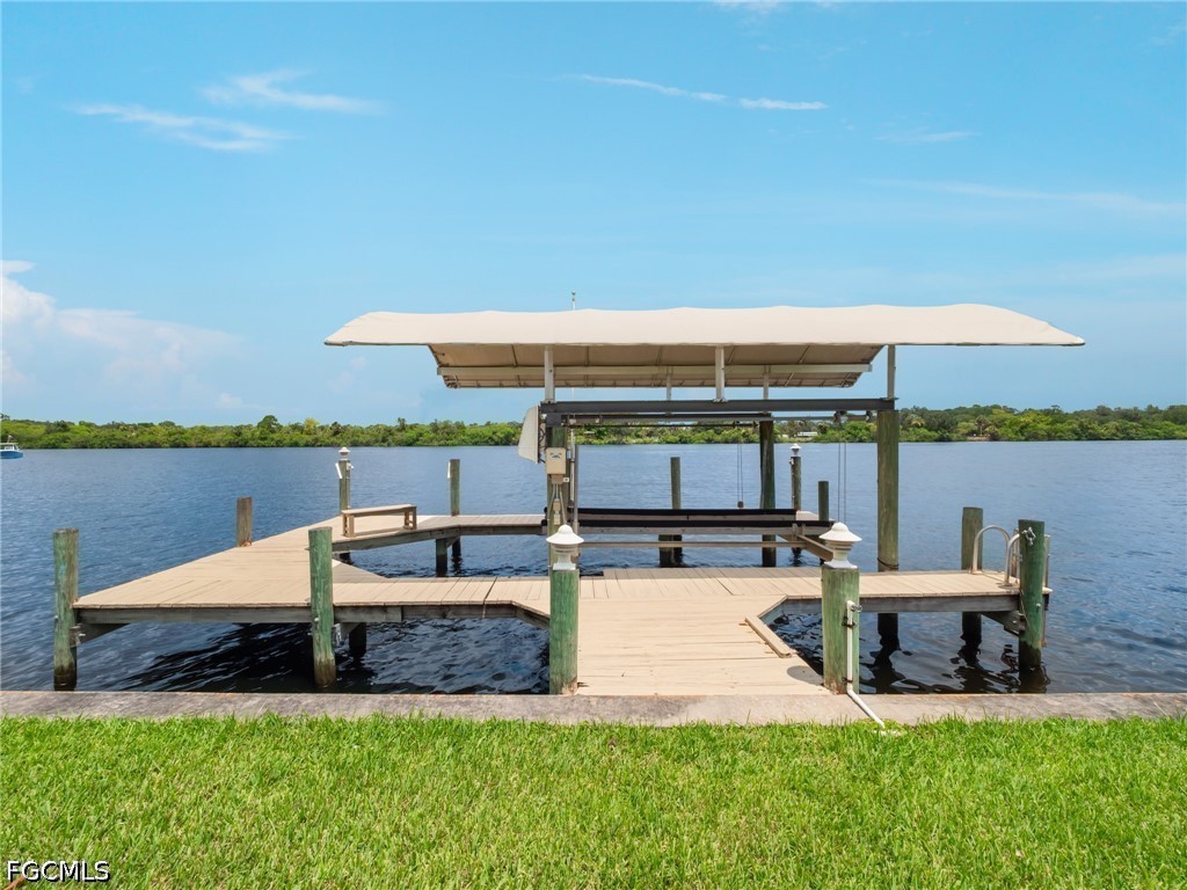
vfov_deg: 85.7
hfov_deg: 102.1
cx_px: 594
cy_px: 445
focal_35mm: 14
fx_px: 480
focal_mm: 7
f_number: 7.1
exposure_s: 1/640
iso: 200
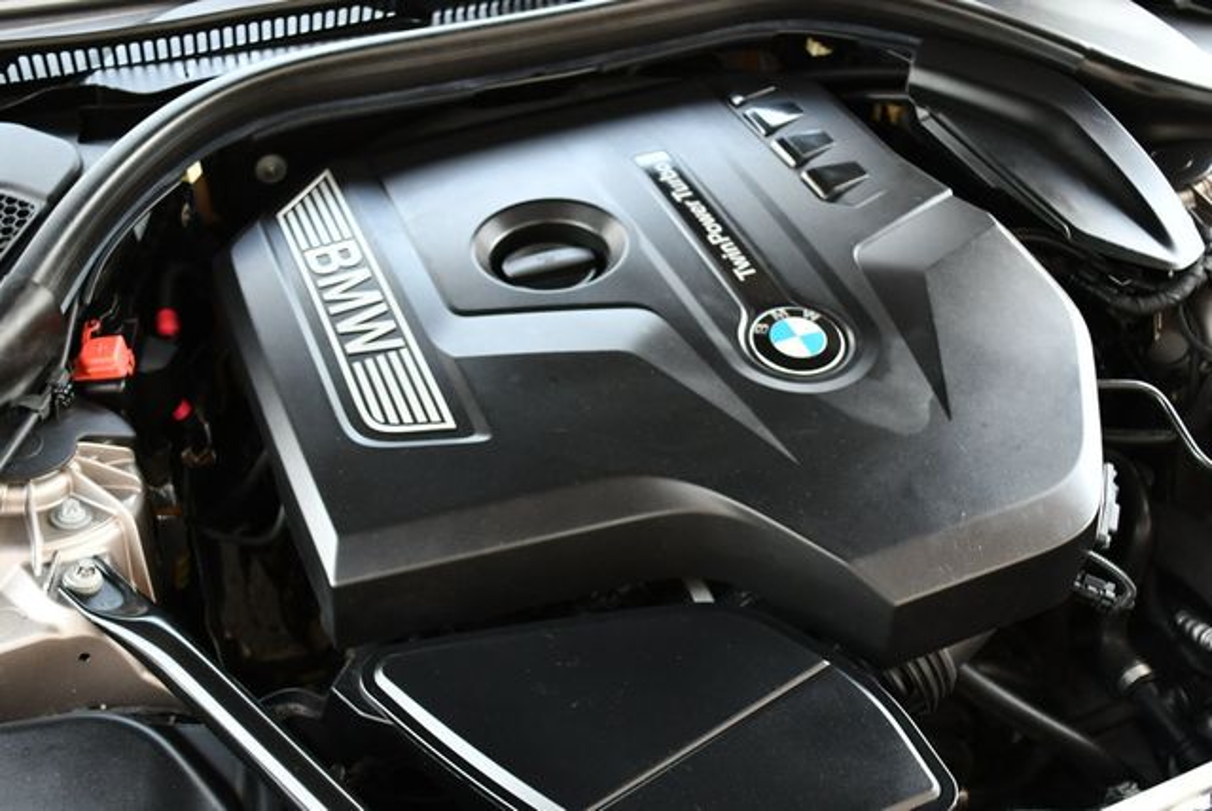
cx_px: 606
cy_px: 406
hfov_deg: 48.4
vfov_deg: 33.5
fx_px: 1348
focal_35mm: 40
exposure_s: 1/160
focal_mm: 20
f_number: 3.8
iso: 800
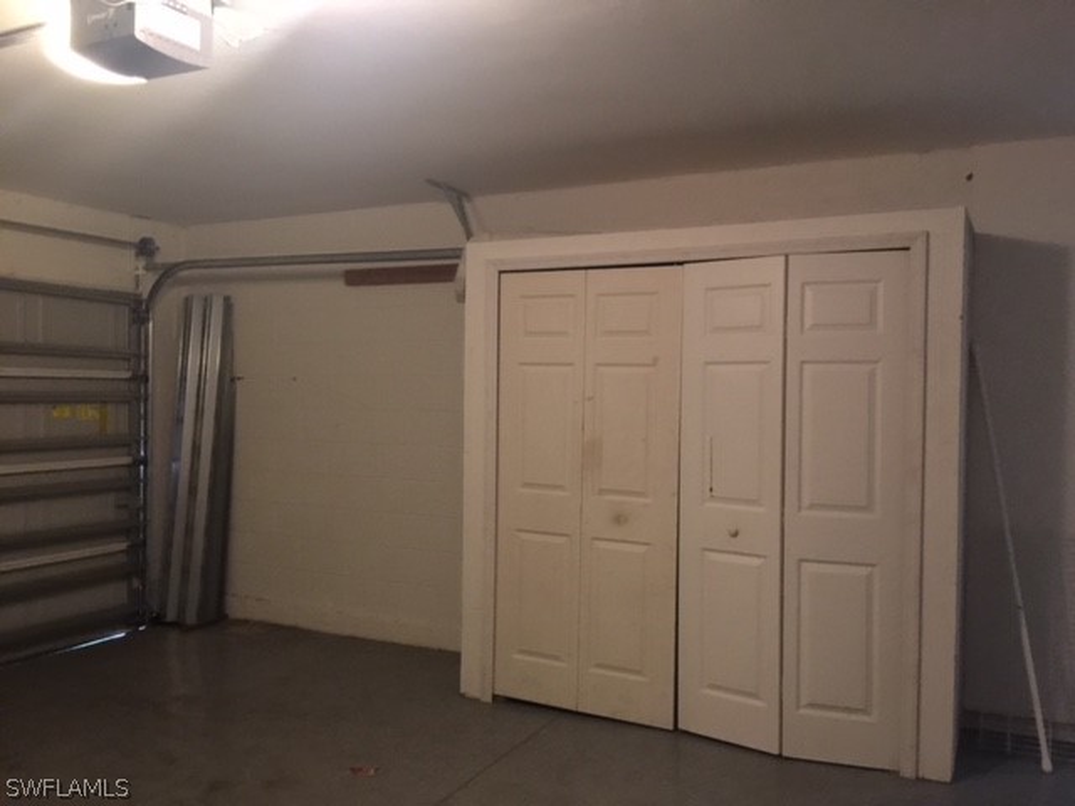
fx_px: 901
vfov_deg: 48.2
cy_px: 403
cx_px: 538
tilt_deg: +1.1
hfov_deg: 61.7
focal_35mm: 29
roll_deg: -2.0
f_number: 2.2
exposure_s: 1/4
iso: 100
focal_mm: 4.15
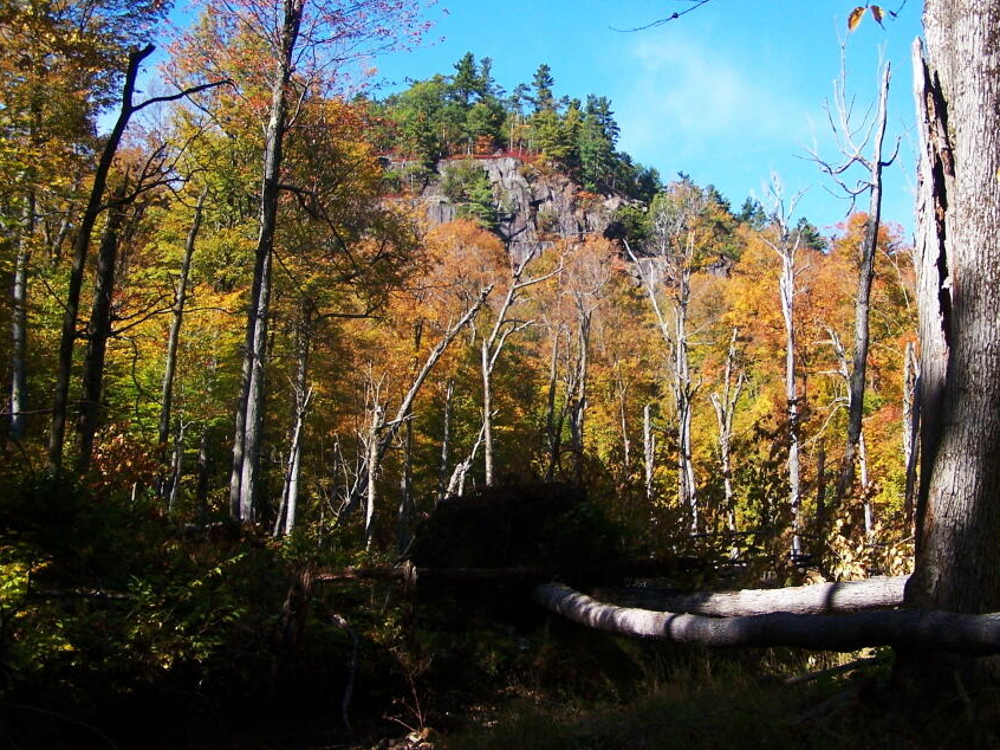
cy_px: 311
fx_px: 1328
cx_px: 599
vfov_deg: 31.4
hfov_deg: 41.1
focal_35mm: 46
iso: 80
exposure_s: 1/640
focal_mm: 6.3
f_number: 2.8
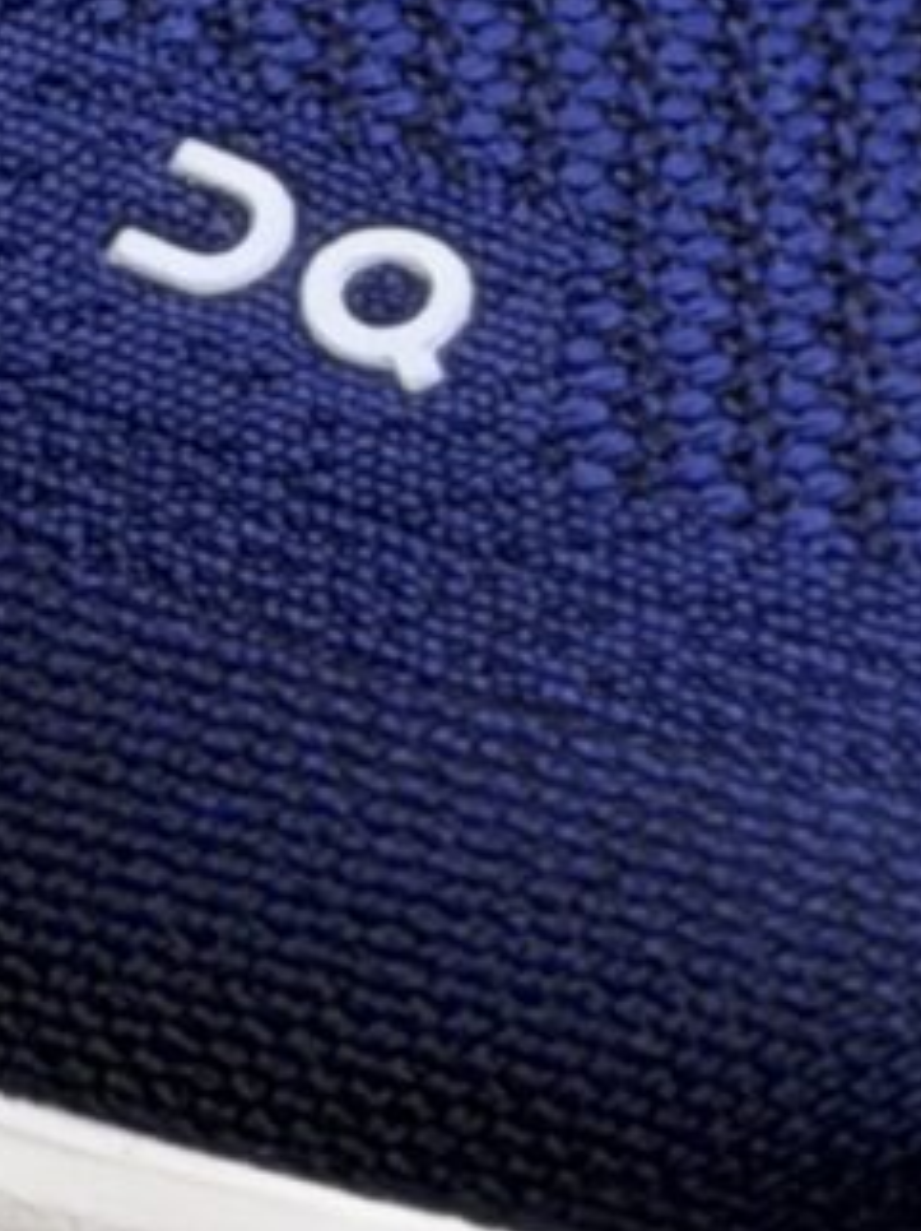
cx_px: -638
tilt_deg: -55.6
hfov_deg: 3.9
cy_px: -1567
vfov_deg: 5.1
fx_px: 13569
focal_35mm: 382
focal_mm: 6.76
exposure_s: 1/305
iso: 64
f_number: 1.78
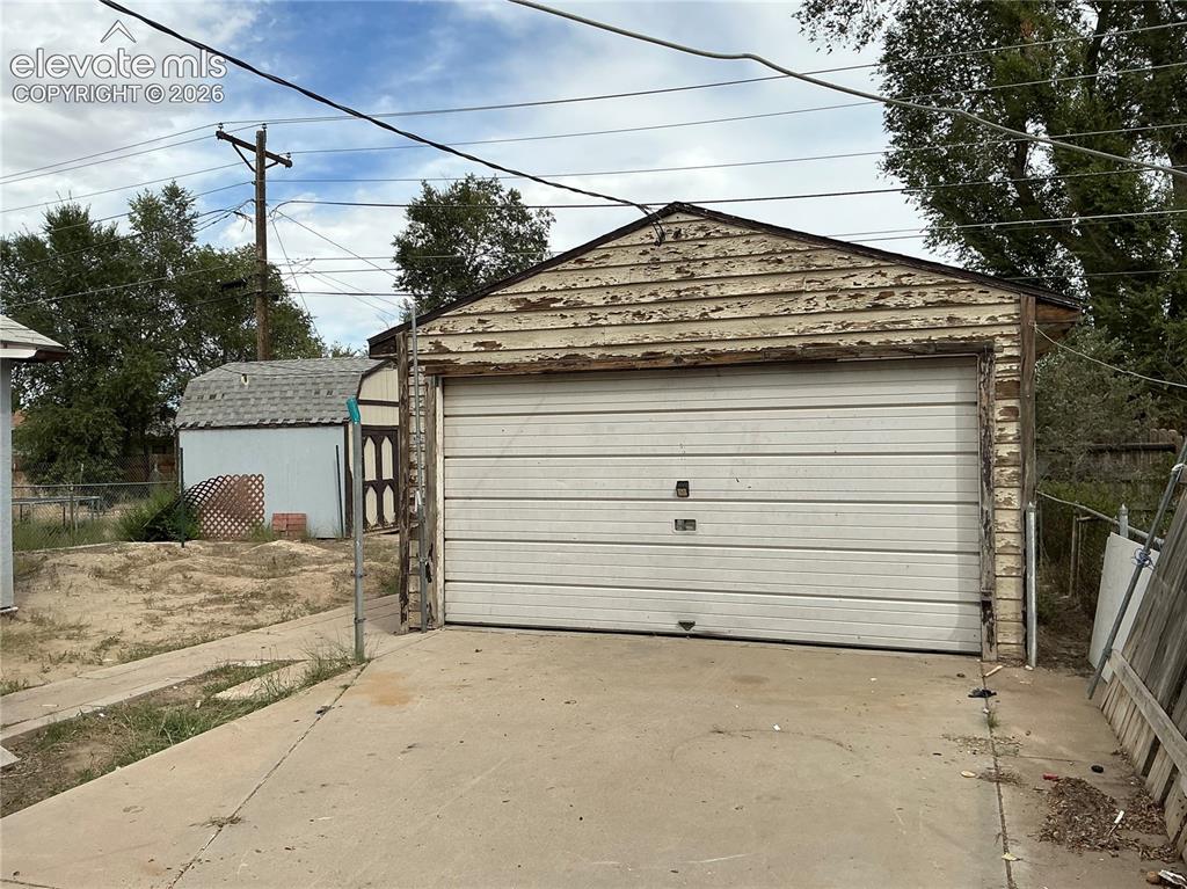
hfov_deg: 63.5
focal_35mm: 28
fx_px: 960
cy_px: 444
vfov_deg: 49.7
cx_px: 594
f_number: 1.8
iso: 25
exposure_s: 1/2427
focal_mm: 3
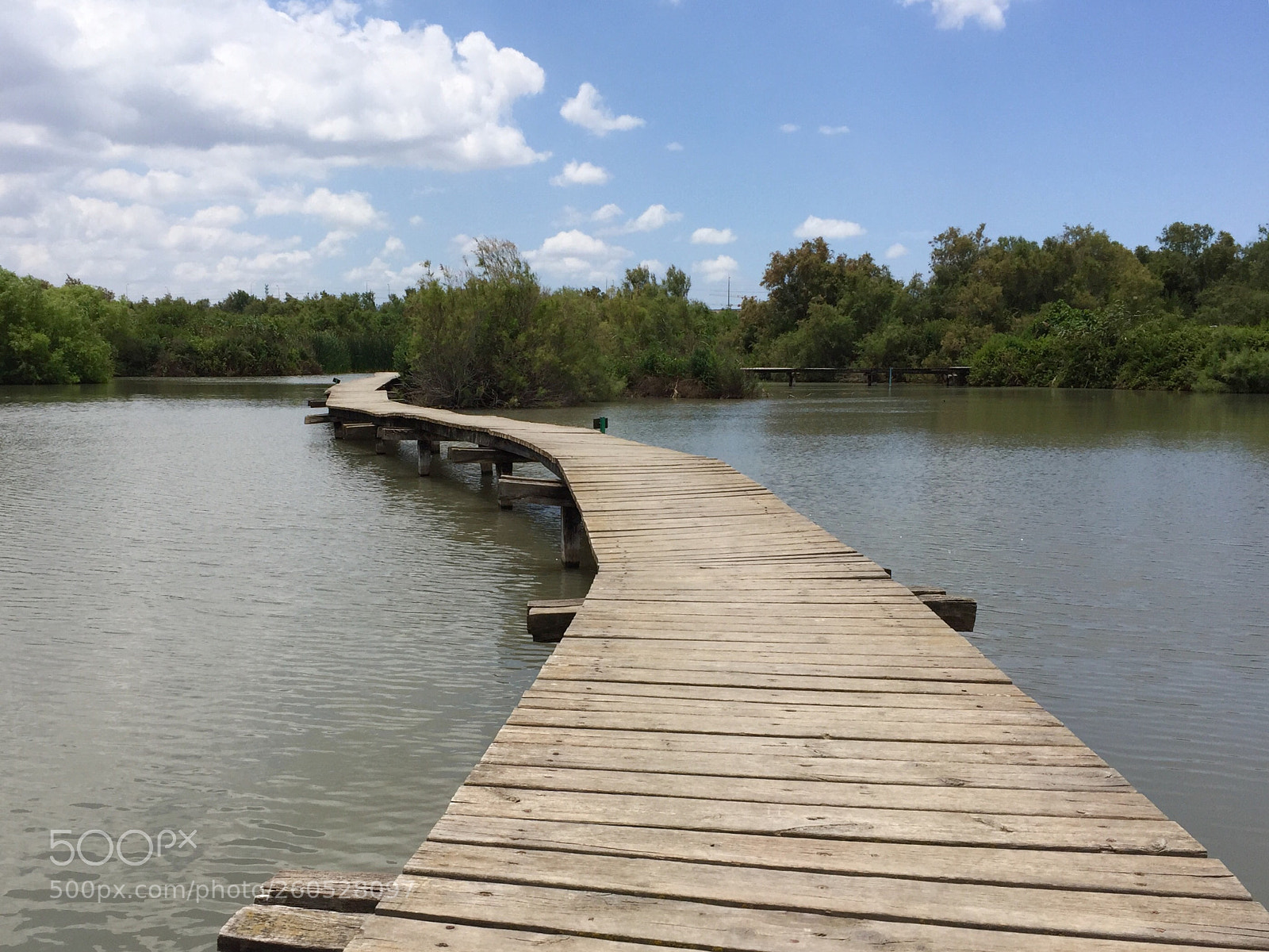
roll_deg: -3.1
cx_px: 634
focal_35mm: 29
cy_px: 476
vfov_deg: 48.2
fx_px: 1063
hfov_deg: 61.7
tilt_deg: -8.0
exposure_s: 1/3597
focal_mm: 4.15
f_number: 2.2
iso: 32
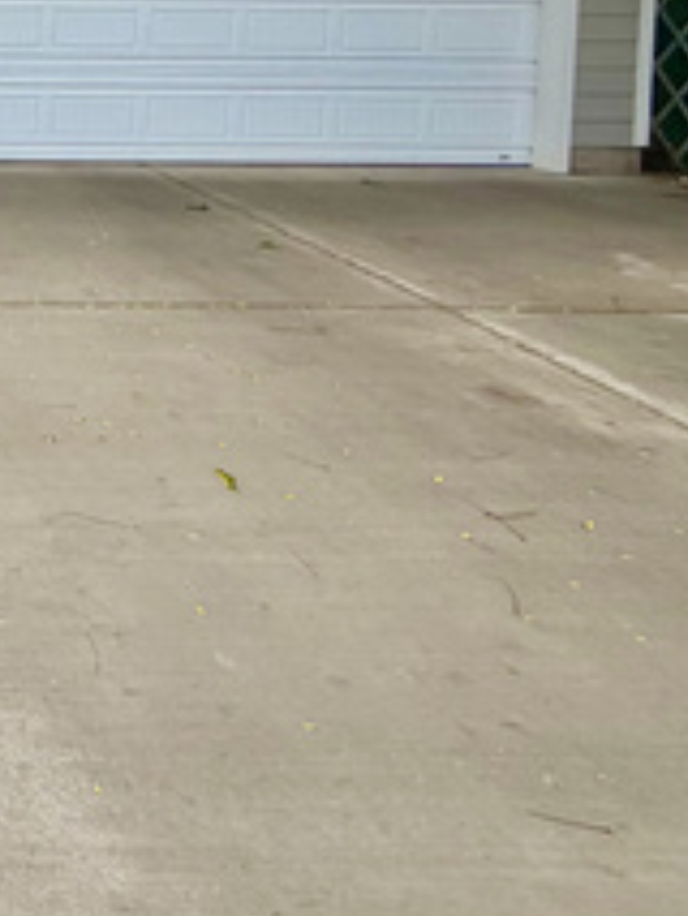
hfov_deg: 26.5
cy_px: 30
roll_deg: +0.1
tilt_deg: -3.5
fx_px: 1112
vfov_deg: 40.1
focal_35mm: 42
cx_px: -301
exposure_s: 1/121
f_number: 2.2
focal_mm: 2.22
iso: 80
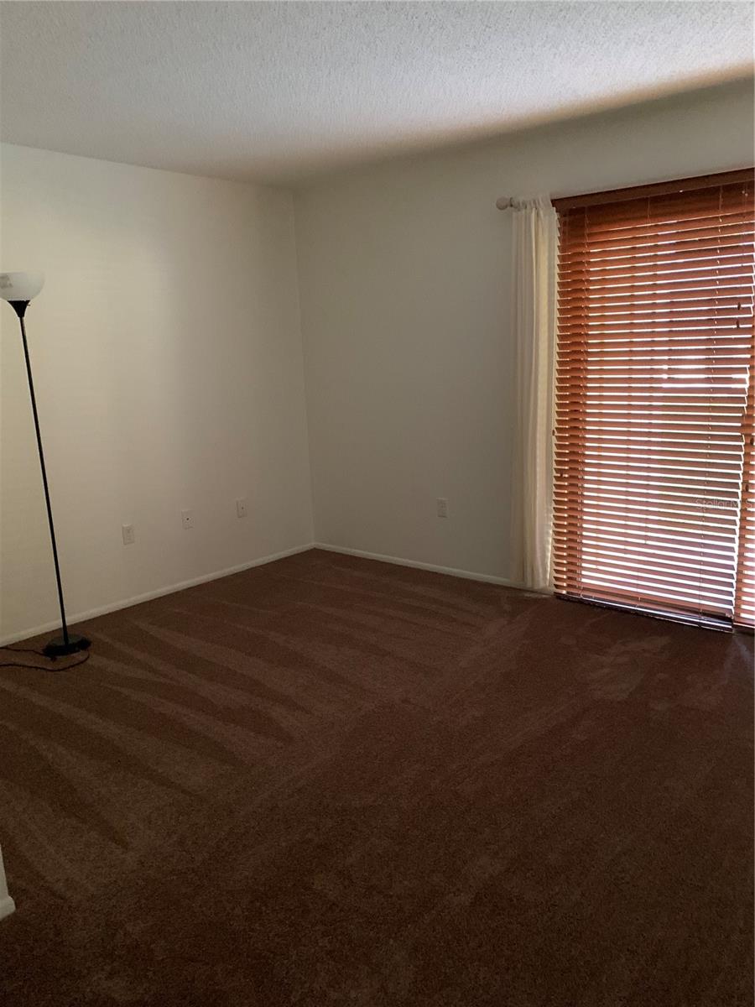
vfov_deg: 67.3
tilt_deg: -11.6
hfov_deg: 53.1
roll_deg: +1.8
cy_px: 504
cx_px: 378
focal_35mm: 26
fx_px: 756
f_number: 1.8
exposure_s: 1/30
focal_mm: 4.25
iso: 640
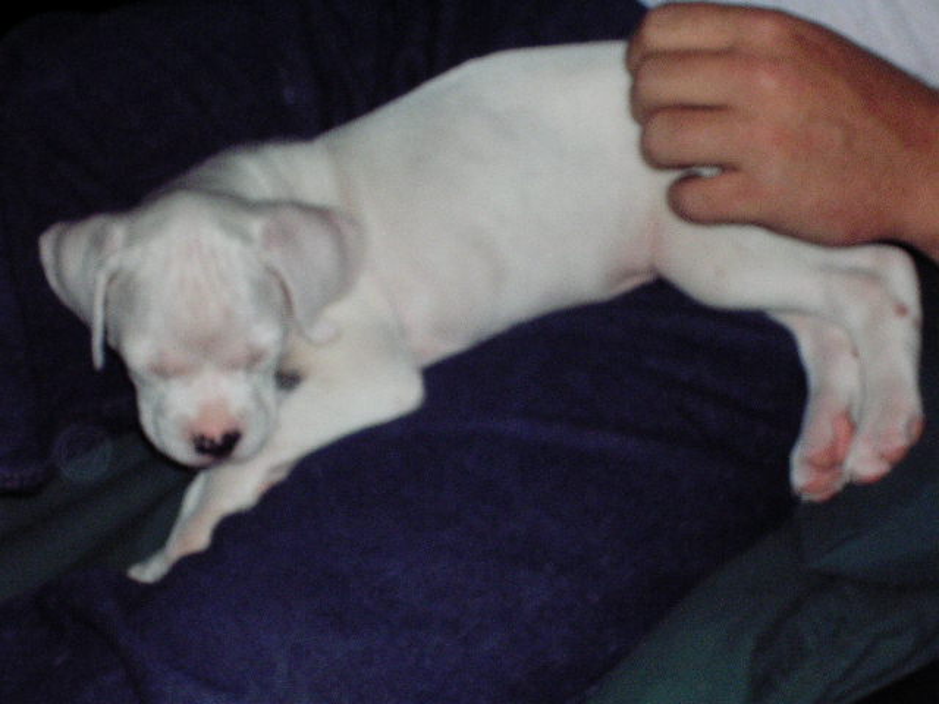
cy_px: 352
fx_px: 2468
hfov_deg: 21.5
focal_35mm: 91
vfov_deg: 16.2
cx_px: 470
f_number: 8.5
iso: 148
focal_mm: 13.7
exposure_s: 1/60.1
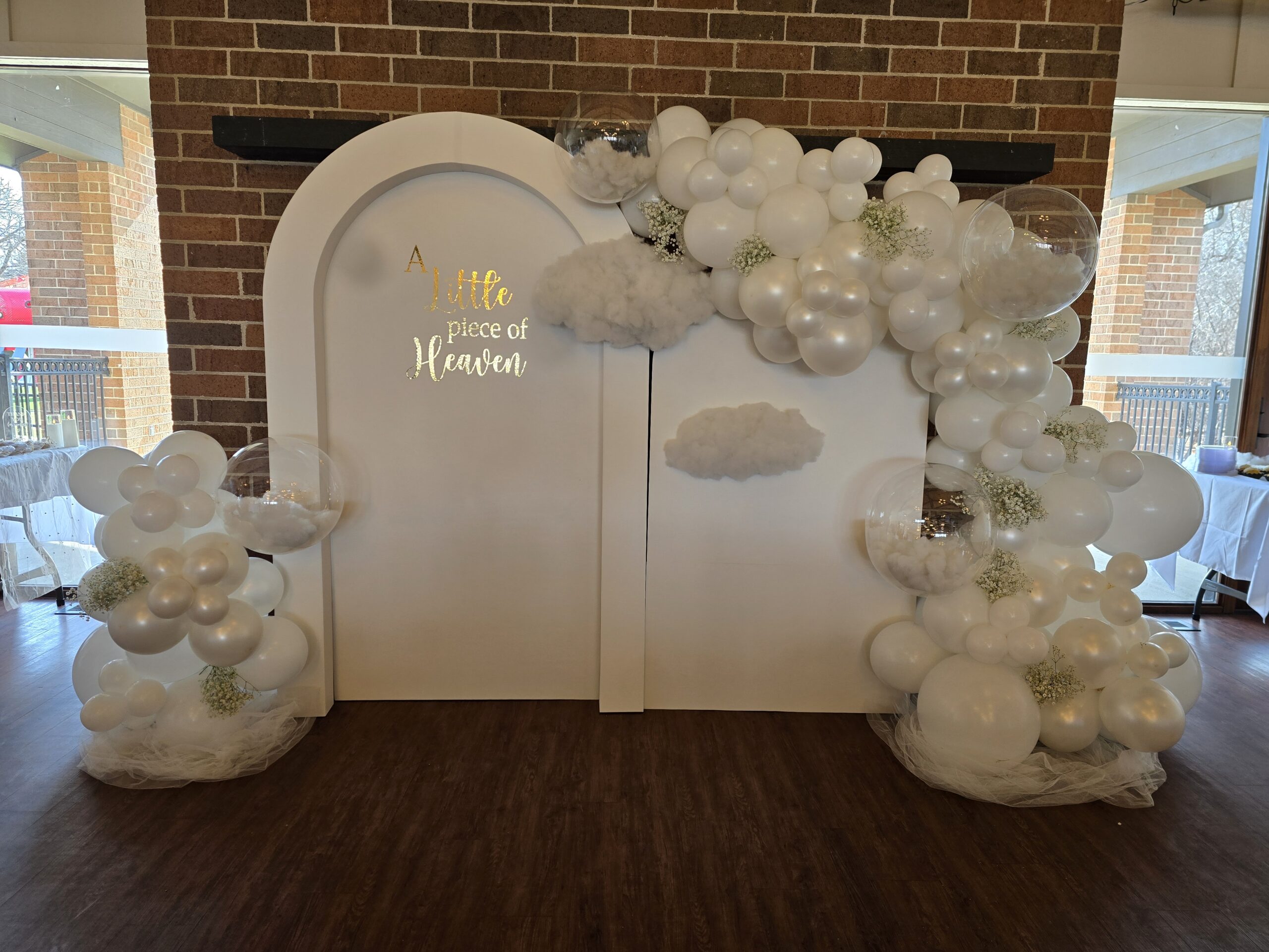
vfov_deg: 58.9
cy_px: 476
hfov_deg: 73.9
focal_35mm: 23
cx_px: 634
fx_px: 843
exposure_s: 1/120
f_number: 1.7
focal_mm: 6.3
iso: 80
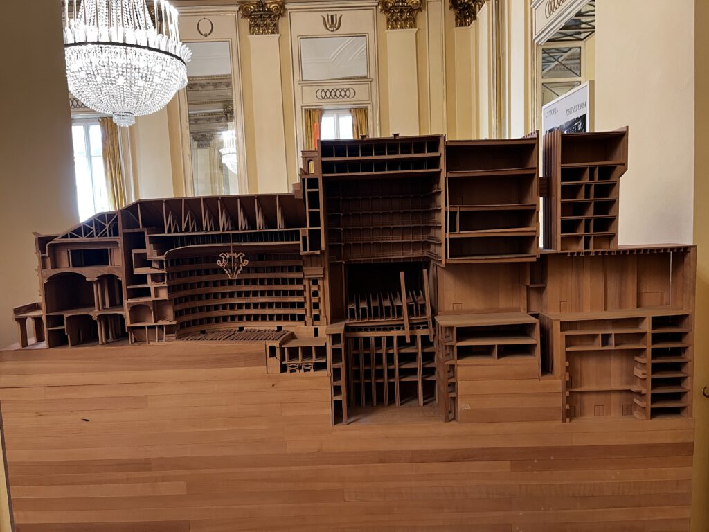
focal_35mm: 26
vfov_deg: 53.1
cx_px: 354
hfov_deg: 67.3
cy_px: 266
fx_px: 533
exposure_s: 1/50
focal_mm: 5.1
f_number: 1.6
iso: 125
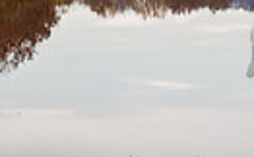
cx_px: 258
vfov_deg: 3.3
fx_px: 2712
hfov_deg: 5.3
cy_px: -100
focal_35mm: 393
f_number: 4.5
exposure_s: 1/1250
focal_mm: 58
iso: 200
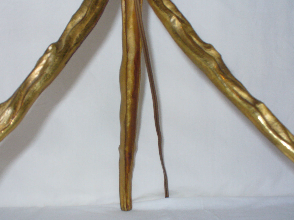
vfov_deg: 30.3
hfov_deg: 39.5
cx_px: 119
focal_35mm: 48
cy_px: 107
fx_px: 408
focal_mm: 6.1
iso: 100
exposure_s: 1/50
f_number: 2.8
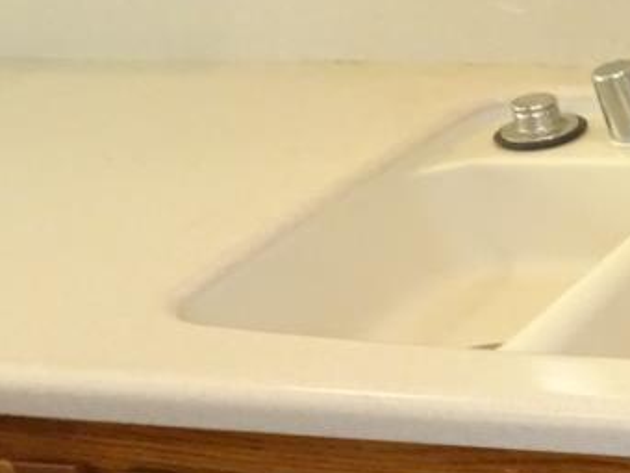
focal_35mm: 106
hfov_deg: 15.4
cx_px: 1210
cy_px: 474
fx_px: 1929
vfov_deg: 13.8
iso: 400
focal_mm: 4.16
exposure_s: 1/30
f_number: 3.5
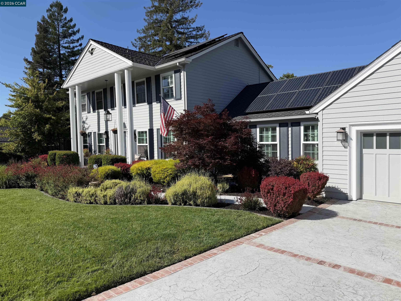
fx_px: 278
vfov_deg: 56.8
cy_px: 150
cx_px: 200
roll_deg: +1.6
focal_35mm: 24
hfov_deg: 71.6
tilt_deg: -2.2
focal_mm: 6.76
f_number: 1.78
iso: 80
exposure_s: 1/5319
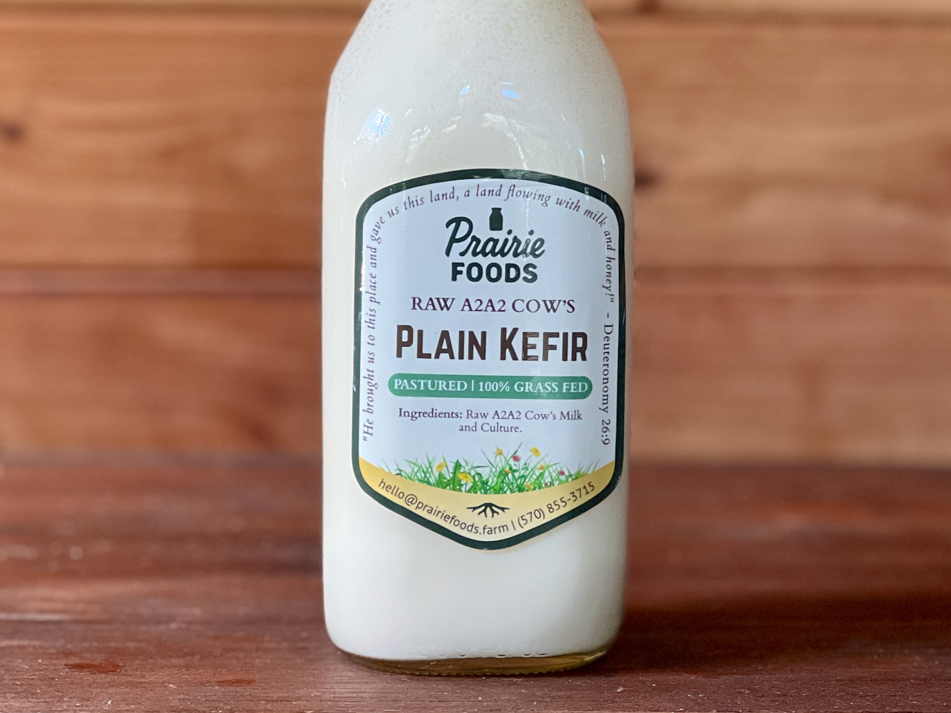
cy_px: 263
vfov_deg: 14.8
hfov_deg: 19.6
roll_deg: -1.0
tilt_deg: -5.0
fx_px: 2747
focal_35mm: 100
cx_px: 500
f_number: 2.8
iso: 250
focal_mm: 9
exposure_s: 1/61
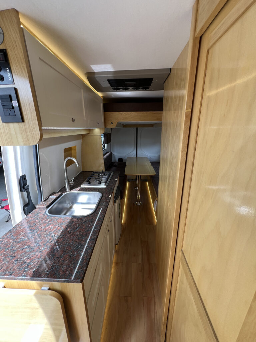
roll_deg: +0.9
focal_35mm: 13
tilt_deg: -17.1
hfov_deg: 89.9
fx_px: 128
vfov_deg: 106.2
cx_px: 128
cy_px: 171
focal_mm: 1.57
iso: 40
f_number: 1.8
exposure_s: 1/99
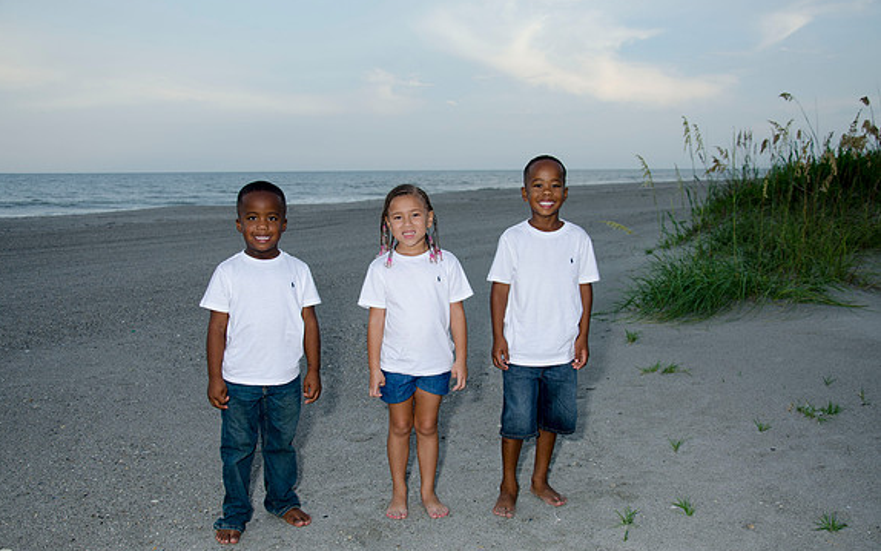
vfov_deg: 34.4
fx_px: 889
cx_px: 437
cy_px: 285
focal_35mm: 37
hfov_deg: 52.7
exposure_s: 1/125
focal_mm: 24
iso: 100
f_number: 5.6
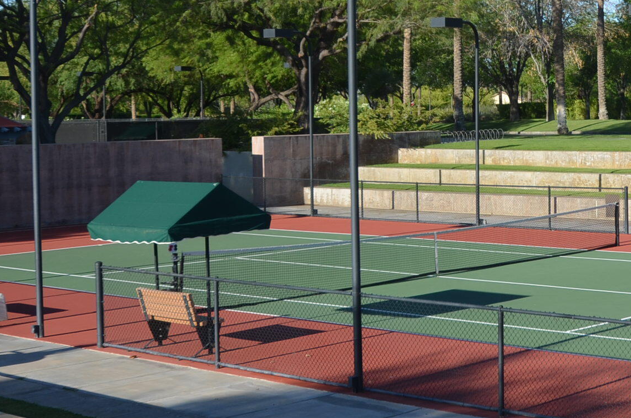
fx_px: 1364
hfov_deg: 25.4
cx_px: 549
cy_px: 133
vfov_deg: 17.4
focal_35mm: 78
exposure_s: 1/250
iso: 200
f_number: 8
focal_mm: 24
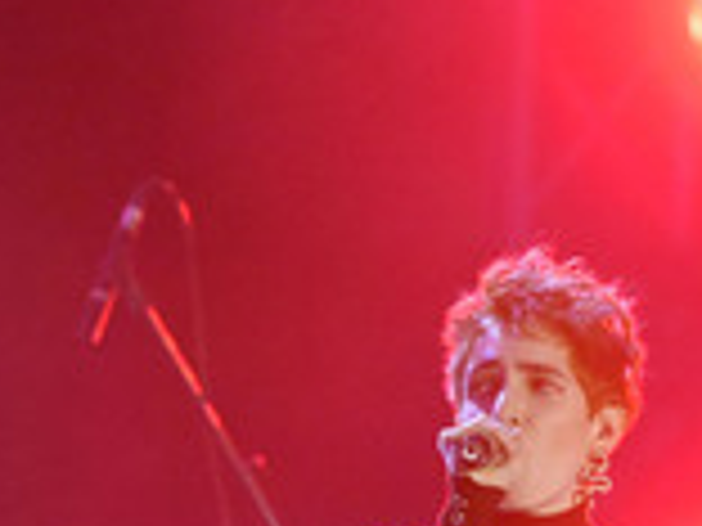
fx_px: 20259
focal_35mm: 999
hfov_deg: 2.0
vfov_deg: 1.5
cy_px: 544
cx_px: 115
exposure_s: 1/500
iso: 12800
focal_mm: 360
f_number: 5.6
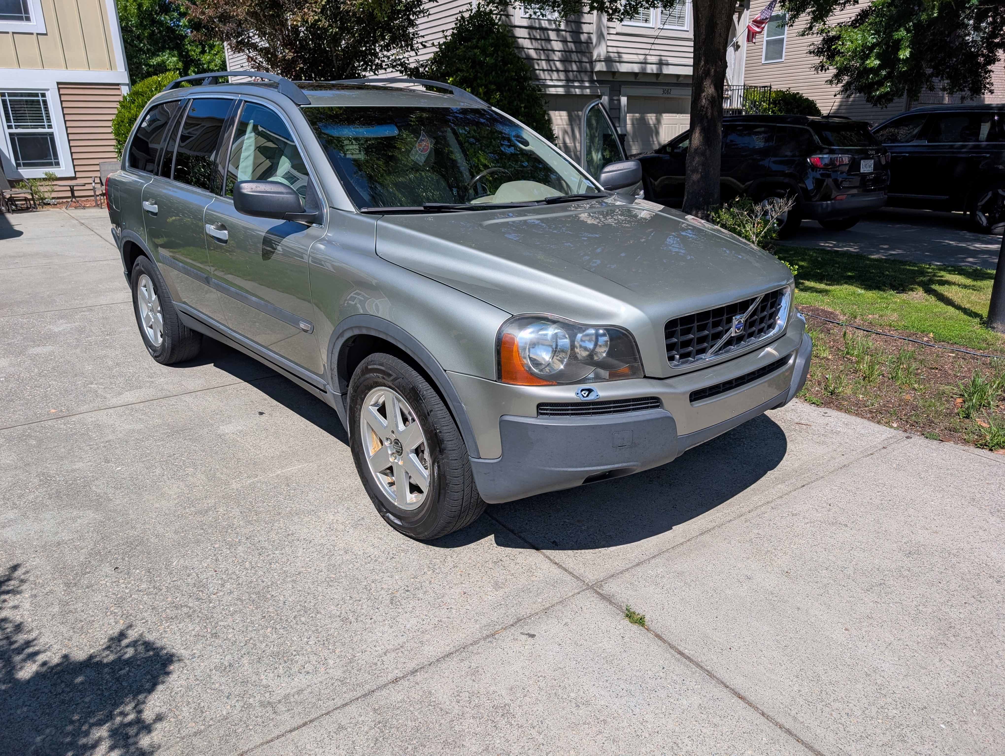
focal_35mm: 24
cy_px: 378
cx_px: 502
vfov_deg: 56.9
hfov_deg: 71.5
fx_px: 698
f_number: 1.68
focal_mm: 6.9
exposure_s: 1/11364
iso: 21
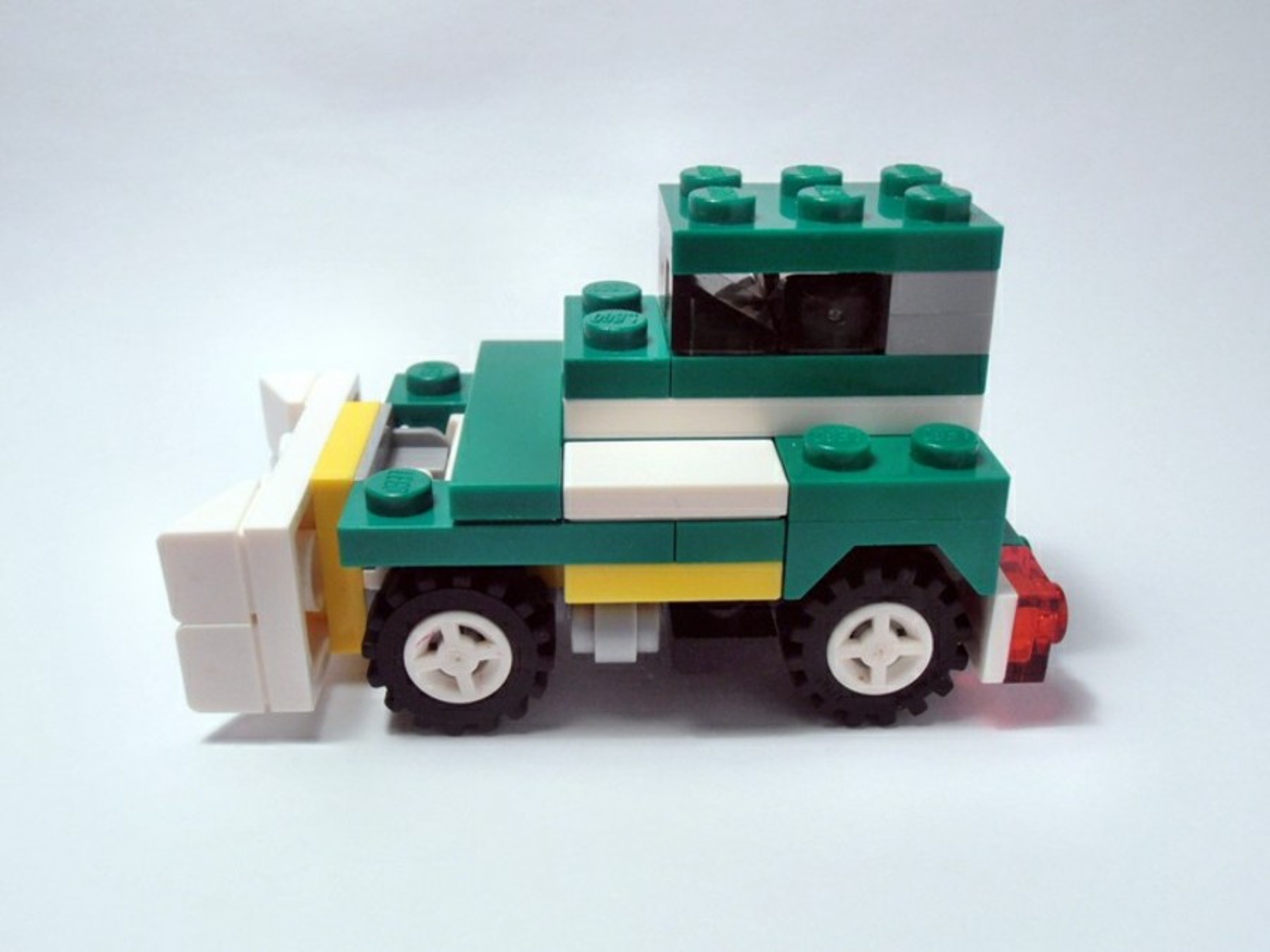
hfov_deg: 50.1
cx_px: 635
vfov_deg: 38.7
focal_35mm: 37
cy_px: 476
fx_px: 1357
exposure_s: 1/80
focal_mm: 6.61
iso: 80
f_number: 3.9
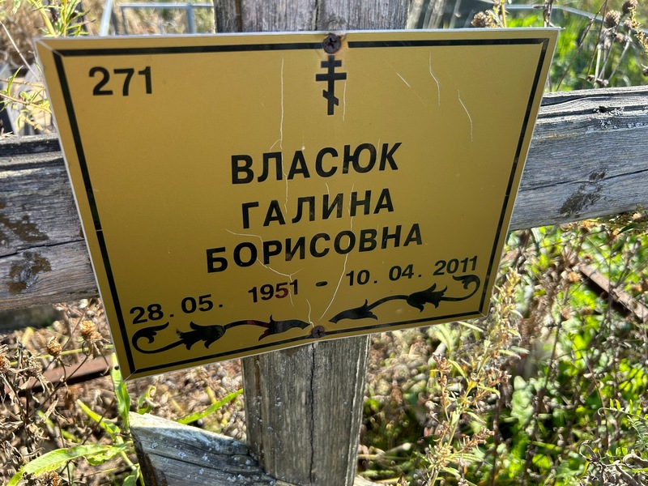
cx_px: 324
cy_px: 243
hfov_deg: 67.3
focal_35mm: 26
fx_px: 487
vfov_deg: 53.1
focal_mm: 5.7
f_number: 1.5
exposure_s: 1/628
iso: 50
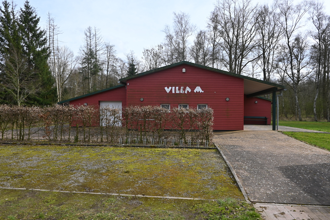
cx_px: 165
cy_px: 111
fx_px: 229
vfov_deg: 51.3
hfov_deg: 71.5
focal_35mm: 25
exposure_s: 1/250
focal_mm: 16
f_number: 5.6
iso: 100
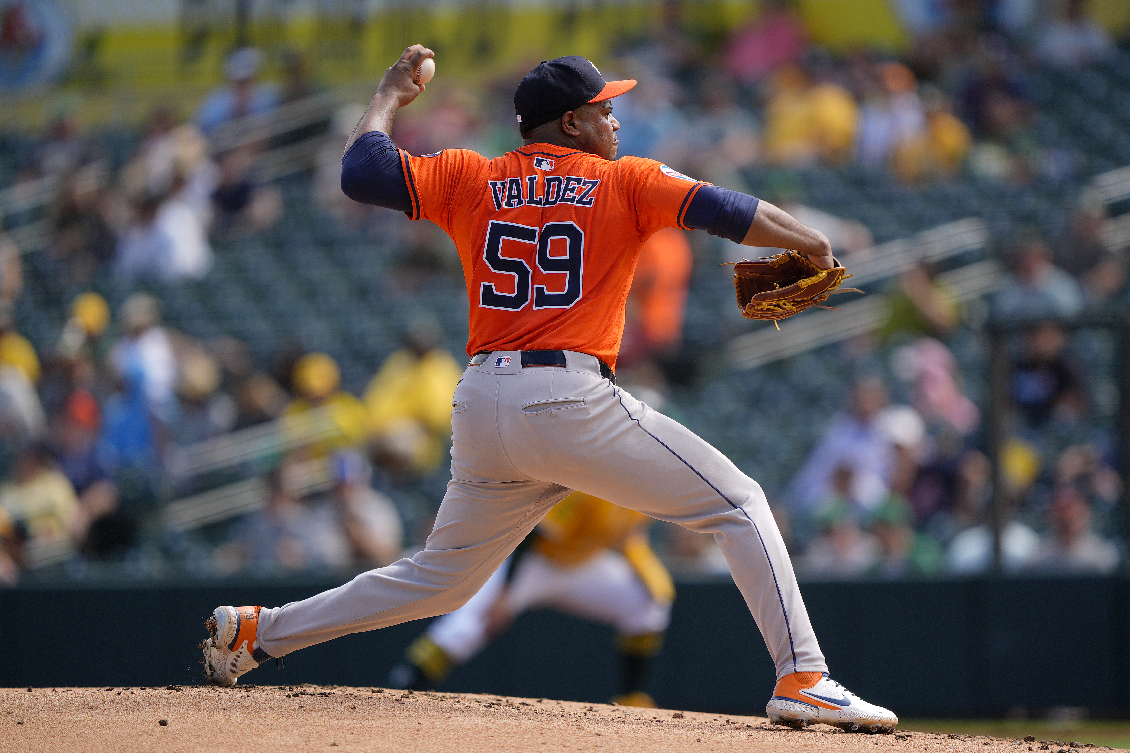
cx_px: 565
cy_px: 376
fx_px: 12554
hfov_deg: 5.2
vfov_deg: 3.4
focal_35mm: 400
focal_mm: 400
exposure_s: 1/2000
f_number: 2.8
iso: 200
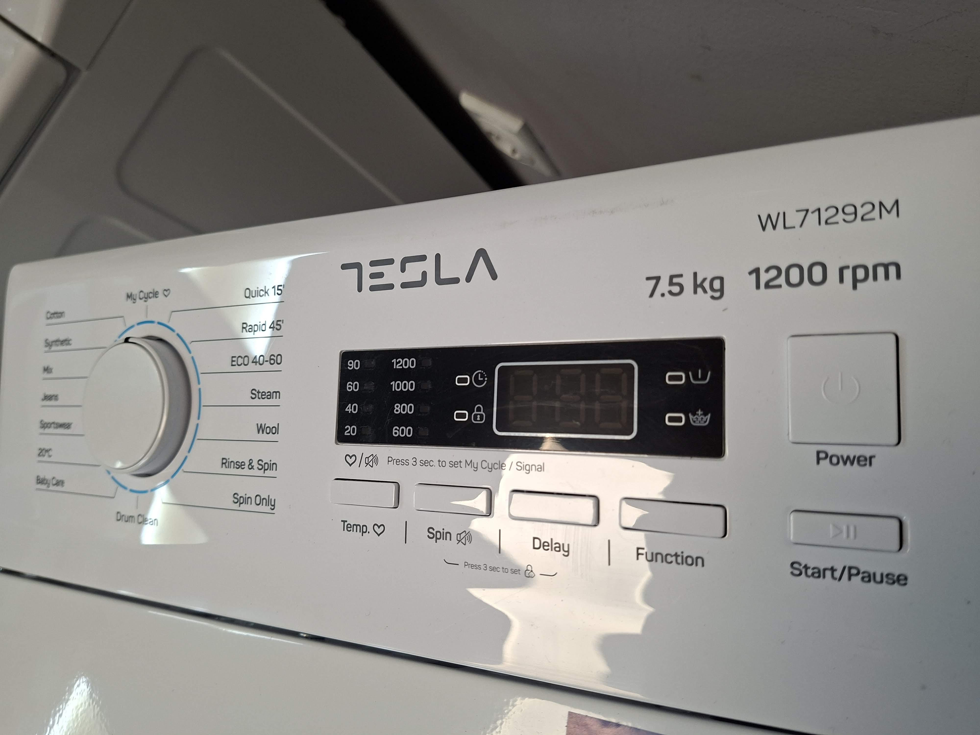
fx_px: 651
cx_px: 490
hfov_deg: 73.9
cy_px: 368
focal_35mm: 23
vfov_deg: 58.9
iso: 160
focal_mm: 5.54
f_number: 1.8
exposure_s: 1/100
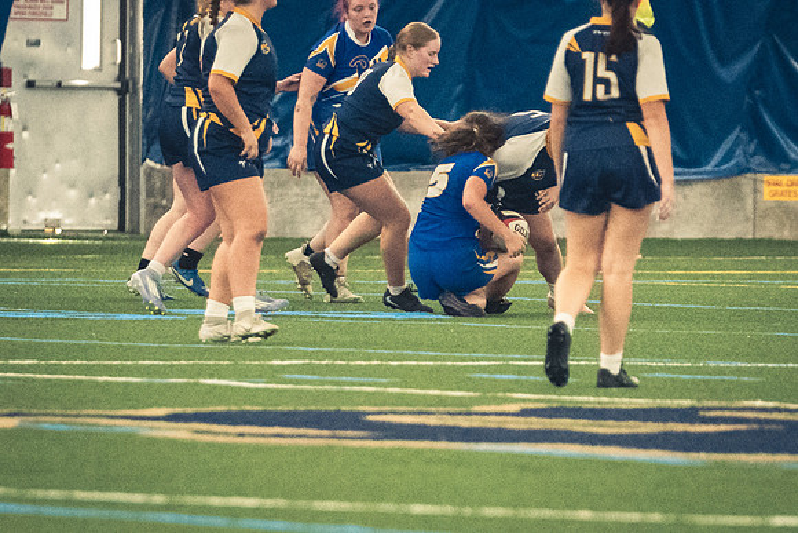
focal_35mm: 631
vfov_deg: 2.2
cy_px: 560
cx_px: 399
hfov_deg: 3.3
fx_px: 13980
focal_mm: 200
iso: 12800
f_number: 2.8
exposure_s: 1/500
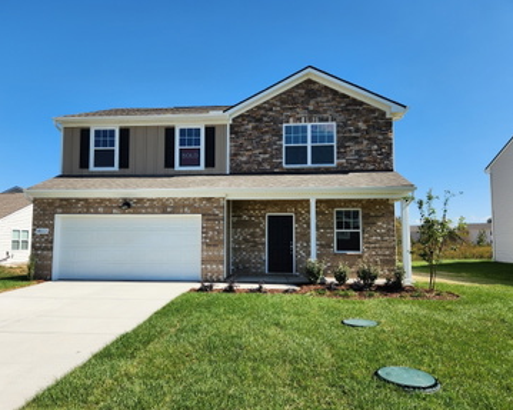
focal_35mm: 25
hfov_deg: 68.0
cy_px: 213
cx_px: 237
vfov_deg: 56.8
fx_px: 379
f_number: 1.8
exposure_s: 1/1321
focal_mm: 5.4
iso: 20
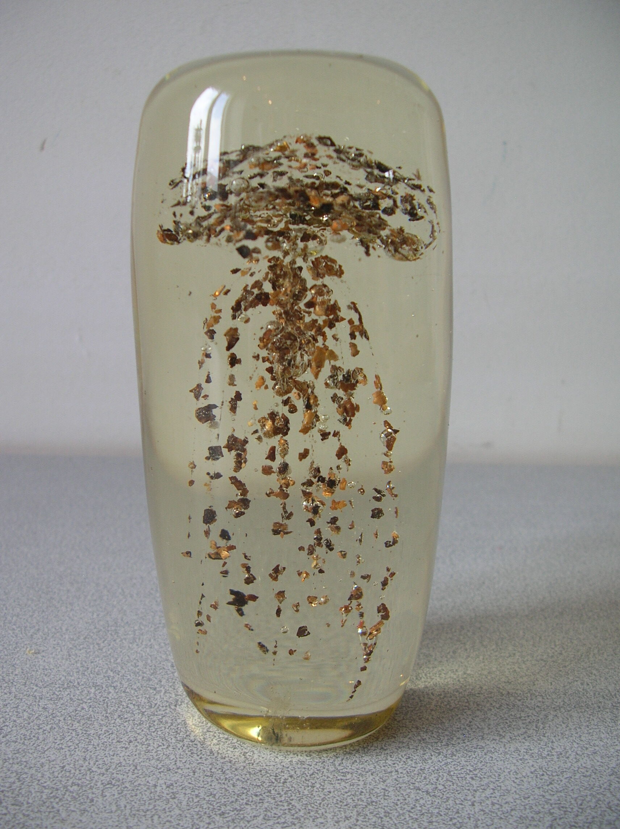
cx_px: 310
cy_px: 414
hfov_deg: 40.6
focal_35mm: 35
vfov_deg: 52.7
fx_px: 837
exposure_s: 1/30
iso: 50
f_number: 2.8
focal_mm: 5.8
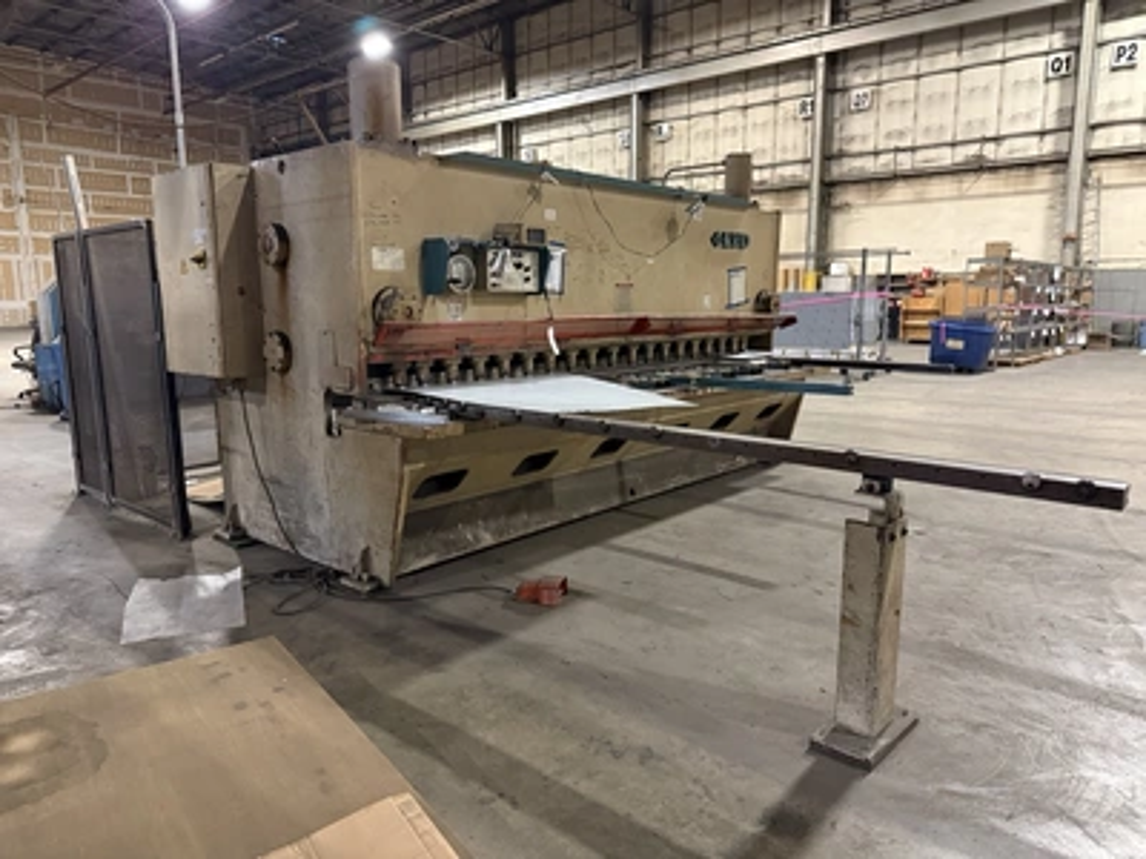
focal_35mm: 24
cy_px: 430
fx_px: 795
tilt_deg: -10.2
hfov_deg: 71.6
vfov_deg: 56.8
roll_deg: +0.8
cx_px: 573
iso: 1000
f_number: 1.78
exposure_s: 1/40
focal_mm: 6.76
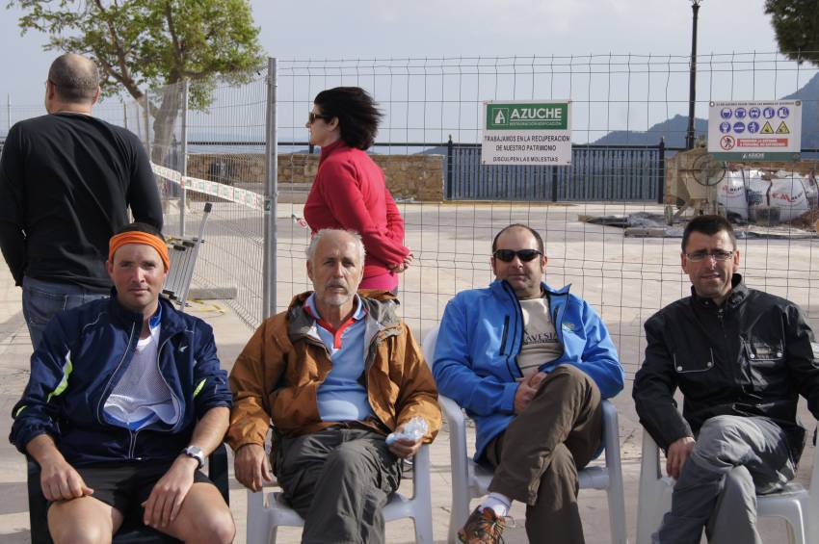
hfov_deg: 37.9
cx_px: 410
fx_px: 1193
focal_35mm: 52
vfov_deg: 25.7
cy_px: 272
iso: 200
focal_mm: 35
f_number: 5.6
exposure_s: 1/800
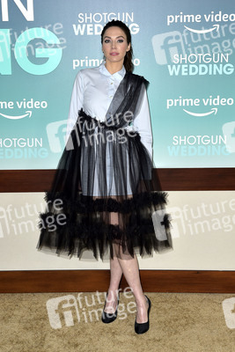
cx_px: 118
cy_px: 176
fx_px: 538
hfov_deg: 24.6
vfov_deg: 36.2
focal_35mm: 55
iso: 400
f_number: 6.3
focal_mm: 55
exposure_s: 1/250
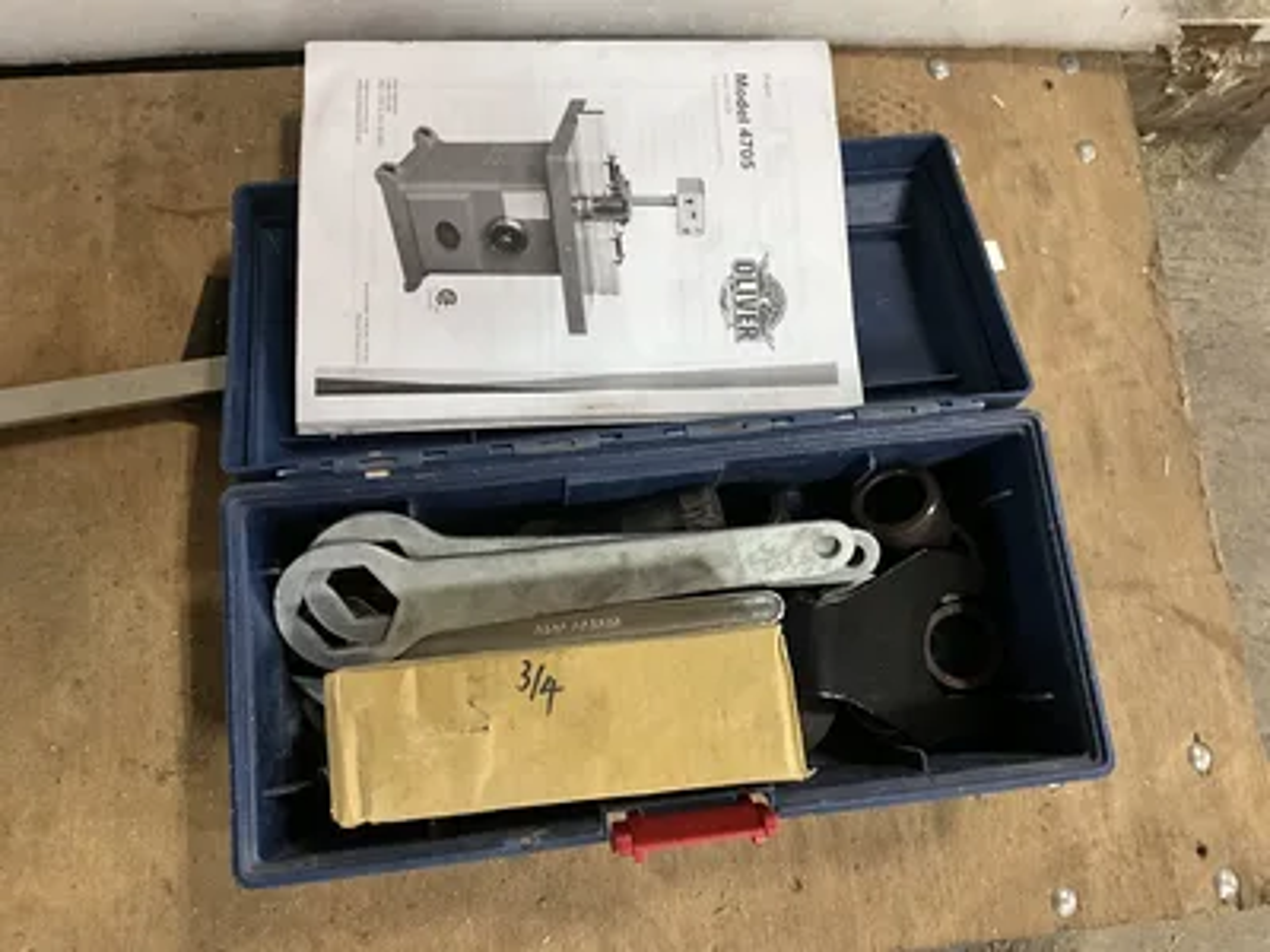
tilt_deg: -78.3
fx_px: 1064
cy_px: 476
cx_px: 635
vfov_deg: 48.2
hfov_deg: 61.7
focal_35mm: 29
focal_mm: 3
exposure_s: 1/36
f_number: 1.8
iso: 320
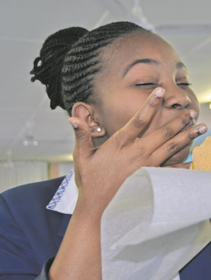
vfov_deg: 33.8
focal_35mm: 57
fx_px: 463
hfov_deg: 25.2
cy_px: 139
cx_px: 174
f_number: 4
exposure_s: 1/60
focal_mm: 26
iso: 400
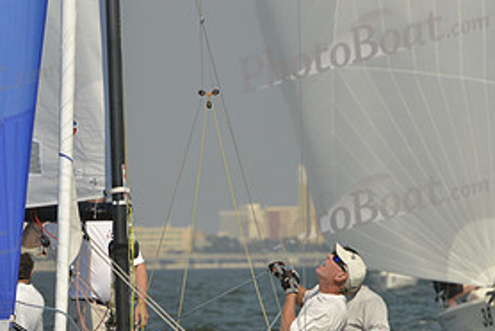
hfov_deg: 2.9
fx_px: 9759
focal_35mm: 709
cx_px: 148
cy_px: 328
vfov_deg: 1.9
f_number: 10
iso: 280
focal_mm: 340
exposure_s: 1/1250
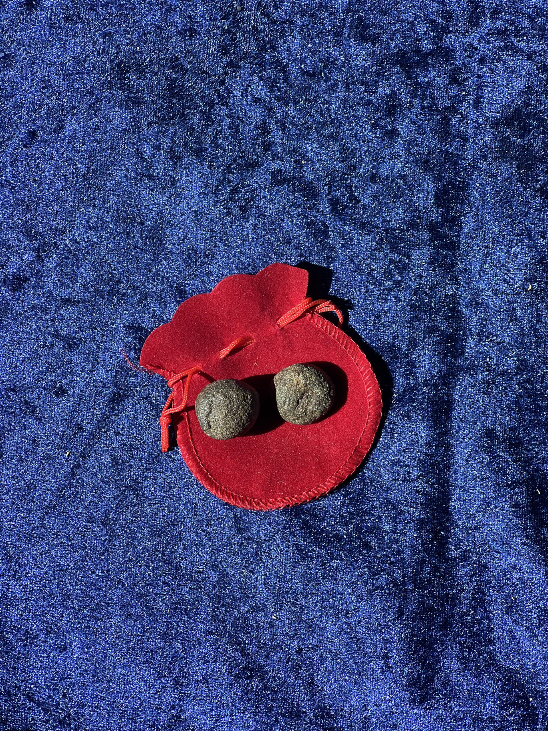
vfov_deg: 25.3
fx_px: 1625
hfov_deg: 19.1
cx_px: 274
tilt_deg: -80.9
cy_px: 366
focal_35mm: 77
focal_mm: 9
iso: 25
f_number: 2.8
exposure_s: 1/121
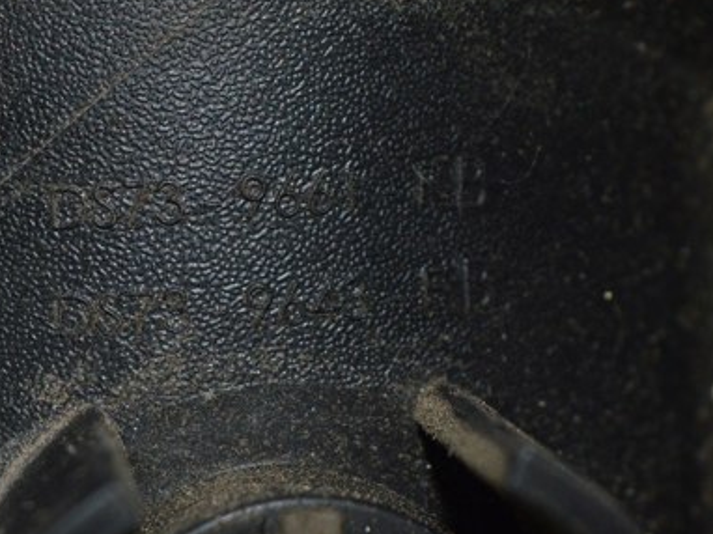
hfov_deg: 14.8
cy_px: 201
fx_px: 2734
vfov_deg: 11.1
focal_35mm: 133
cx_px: 278
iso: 100
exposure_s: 1/60
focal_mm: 55
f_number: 8
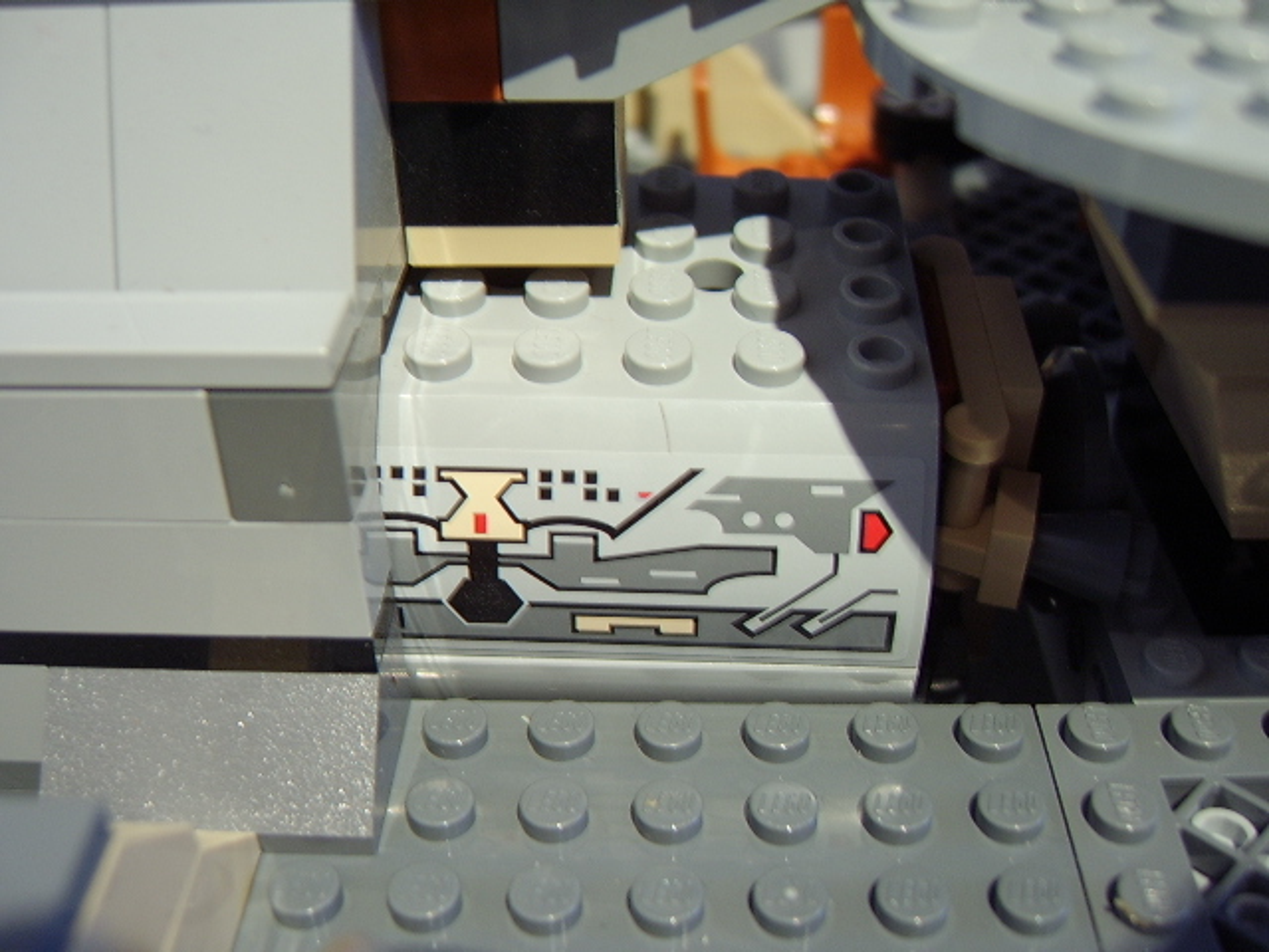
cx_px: 634
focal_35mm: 31
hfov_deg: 58.4
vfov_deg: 45.4
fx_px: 1136
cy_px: 476
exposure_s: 1/8
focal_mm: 8.13
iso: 100
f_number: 2.7
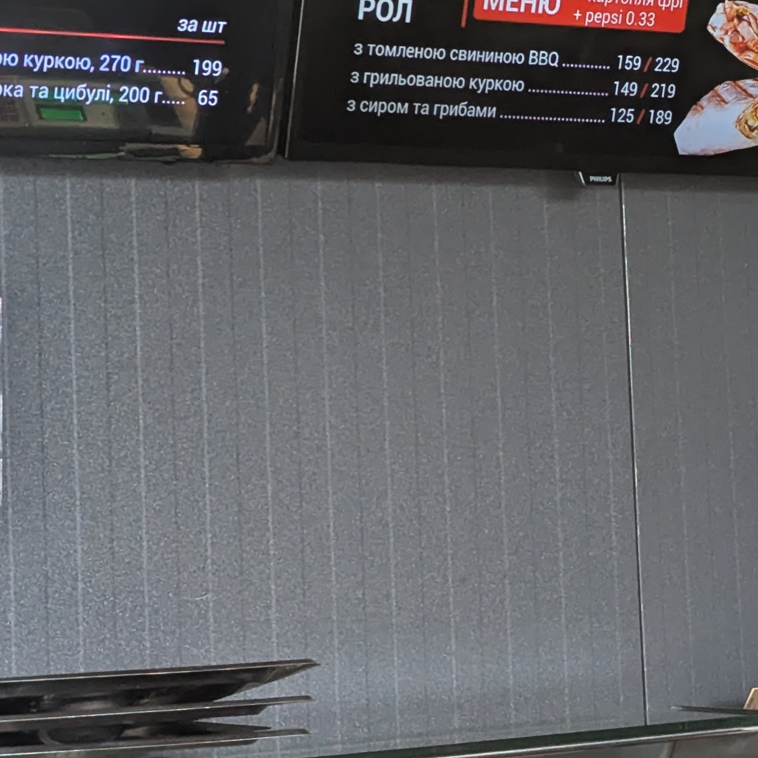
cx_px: 556
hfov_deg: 13.7
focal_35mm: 127
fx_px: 3146
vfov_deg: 13.7
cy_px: 254
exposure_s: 1/50
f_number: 1.85
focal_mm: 6.81
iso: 128
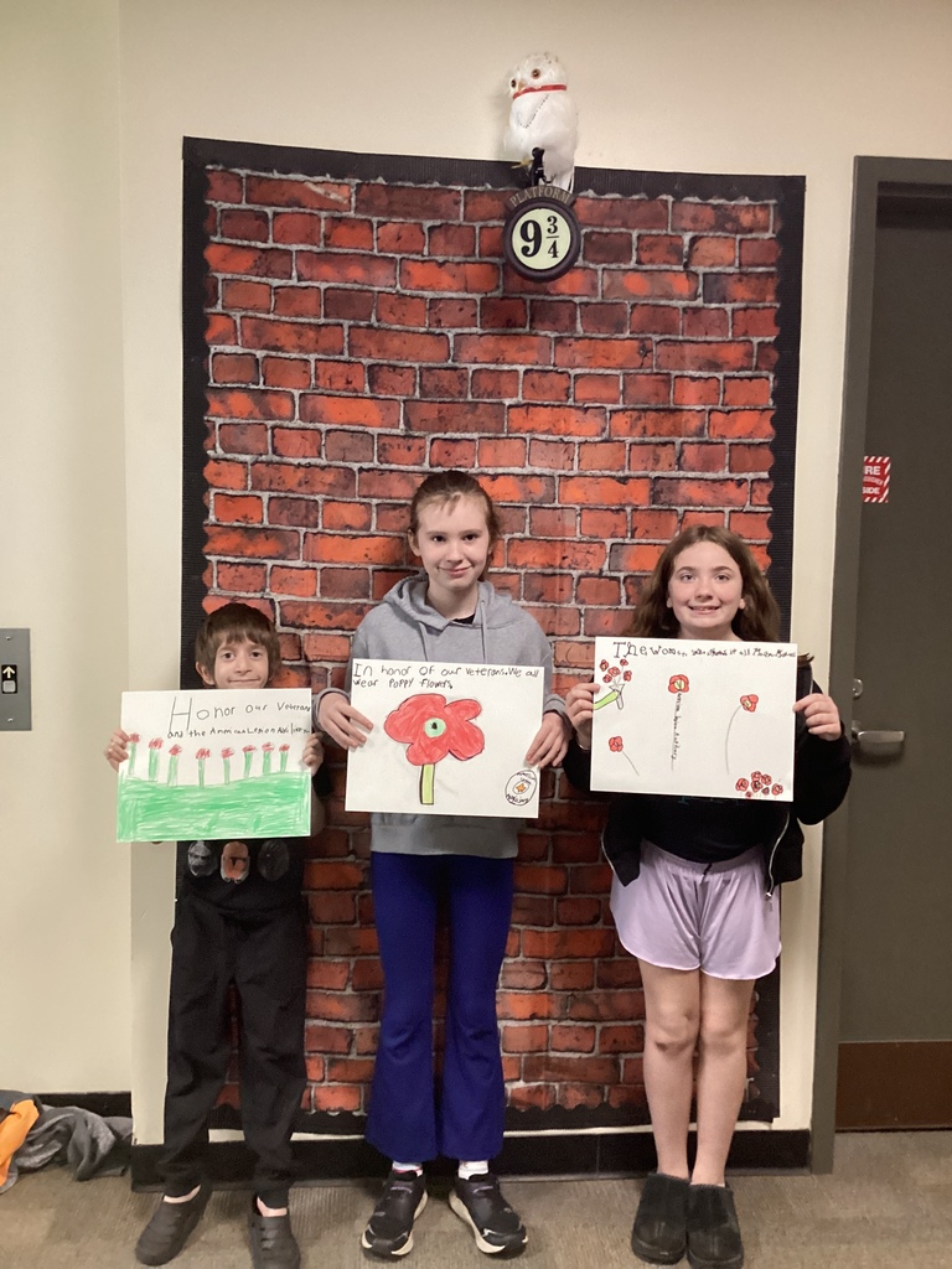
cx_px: 476
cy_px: 634
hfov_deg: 45.4
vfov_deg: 58.4
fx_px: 1137
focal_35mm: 31
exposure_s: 1/60
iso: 320
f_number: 2.4
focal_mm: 3.3
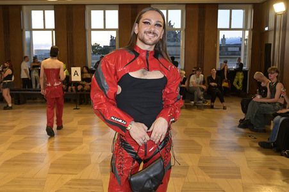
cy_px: 96
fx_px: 257
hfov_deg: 58.8
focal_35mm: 32
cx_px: 144
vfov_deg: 41.1
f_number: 5.6
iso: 1250
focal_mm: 32
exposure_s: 1/200
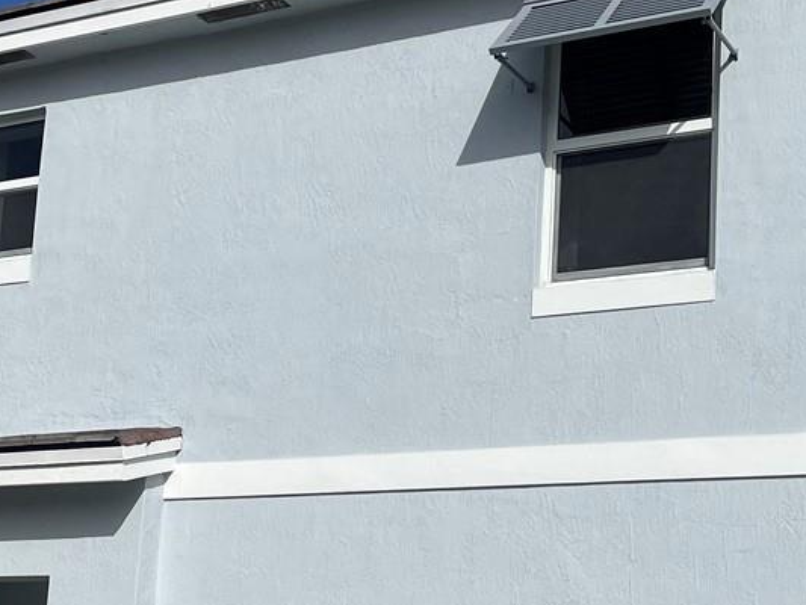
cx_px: 207
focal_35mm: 75
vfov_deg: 19.5
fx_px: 1747
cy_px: 482
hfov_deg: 25.7
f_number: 1.6
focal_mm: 5.1
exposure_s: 1/10989
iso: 32
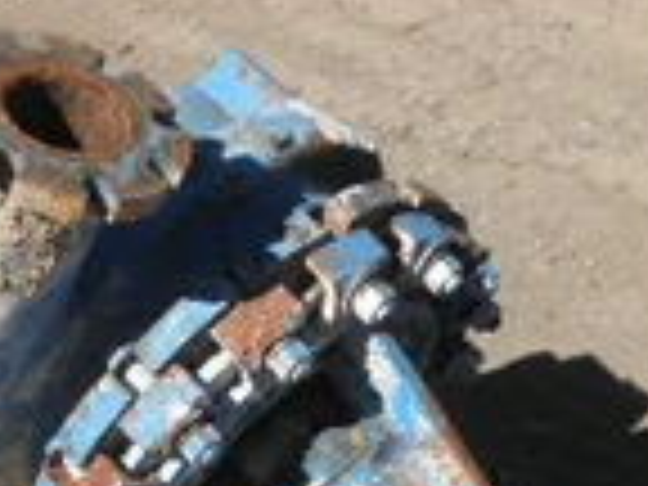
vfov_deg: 17.6
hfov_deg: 24.5
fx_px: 1460
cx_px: 104
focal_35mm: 78
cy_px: 652
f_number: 8.5
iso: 64
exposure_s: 1/125
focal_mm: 5
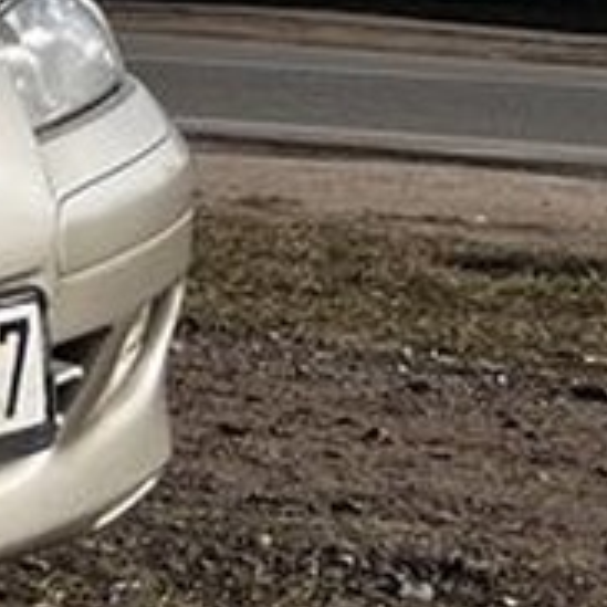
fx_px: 3988
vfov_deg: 8.0
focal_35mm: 201
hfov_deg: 7.5
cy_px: -925
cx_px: -1323
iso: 50
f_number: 1.6
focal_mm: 5.1
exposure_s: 1/4016
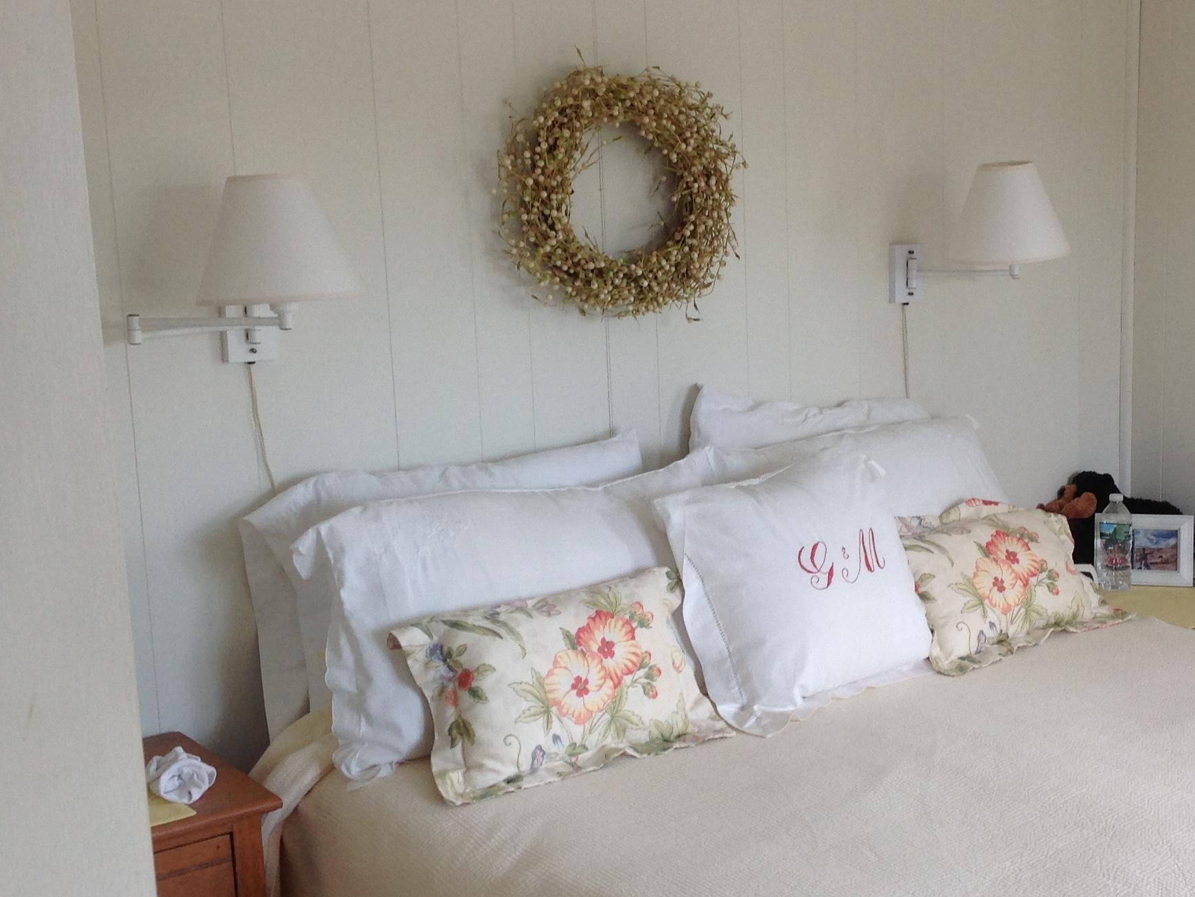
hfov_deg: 36.6
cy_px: 456
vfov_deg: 28.0
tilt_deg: -6.6
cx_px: 764
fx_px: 1795
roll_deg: +0.7
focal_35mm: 52
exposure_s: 1/40
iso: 64
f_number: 2.4
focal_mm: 4.28
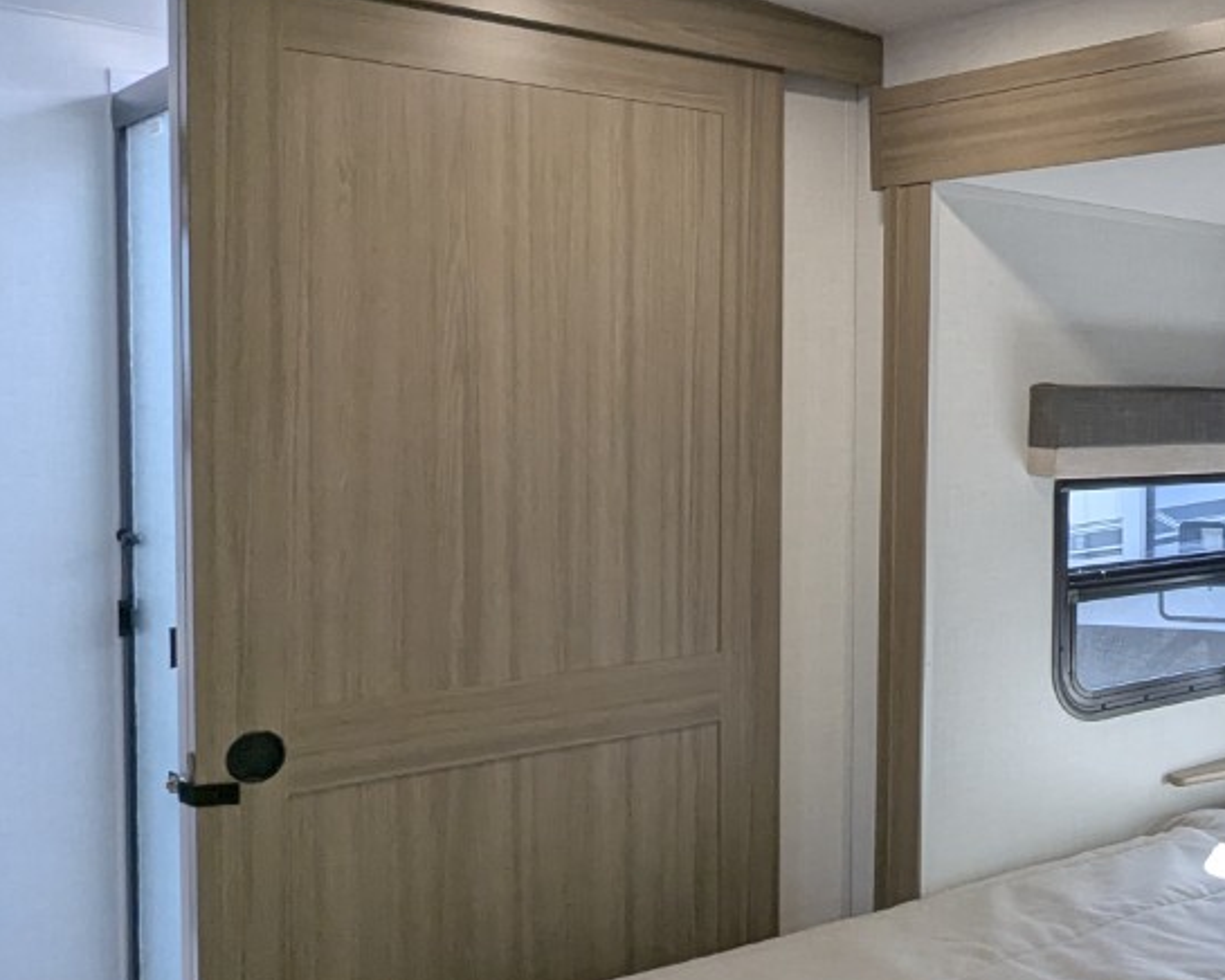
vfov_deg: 37.3
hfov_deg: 40.5
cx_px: 1204
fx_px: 1450
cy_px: 432
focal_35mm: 40
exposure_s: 1/219
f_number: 2.2
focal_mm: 2.35
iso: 134
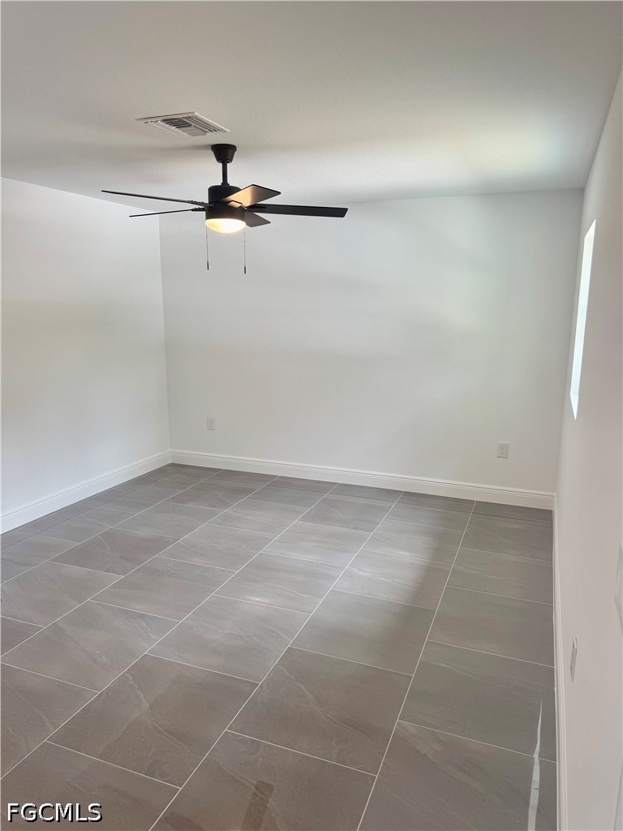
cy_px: 416
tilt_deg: -11.8
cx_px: 312
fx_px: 576
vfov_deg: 71.6
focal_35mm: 24
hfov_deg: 56.8
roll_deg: +0.5
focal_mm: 6.76
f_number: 1.78
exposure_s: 1/120
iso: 100
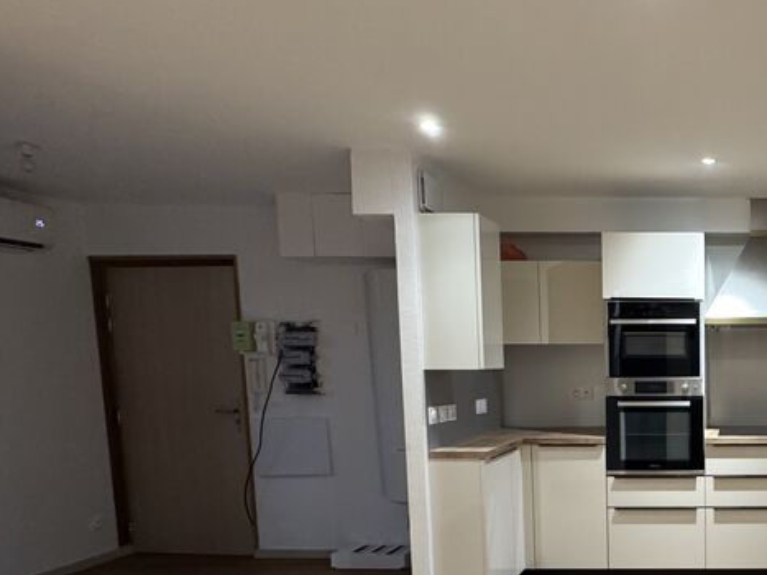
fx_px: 665
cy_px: 426
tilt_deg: -5.8
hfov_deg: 50.4
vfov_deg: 45.3
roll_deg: +0.2
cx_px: 739
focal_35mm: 30
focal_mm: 2.22
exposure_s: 1/50
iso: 400
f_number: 2.2
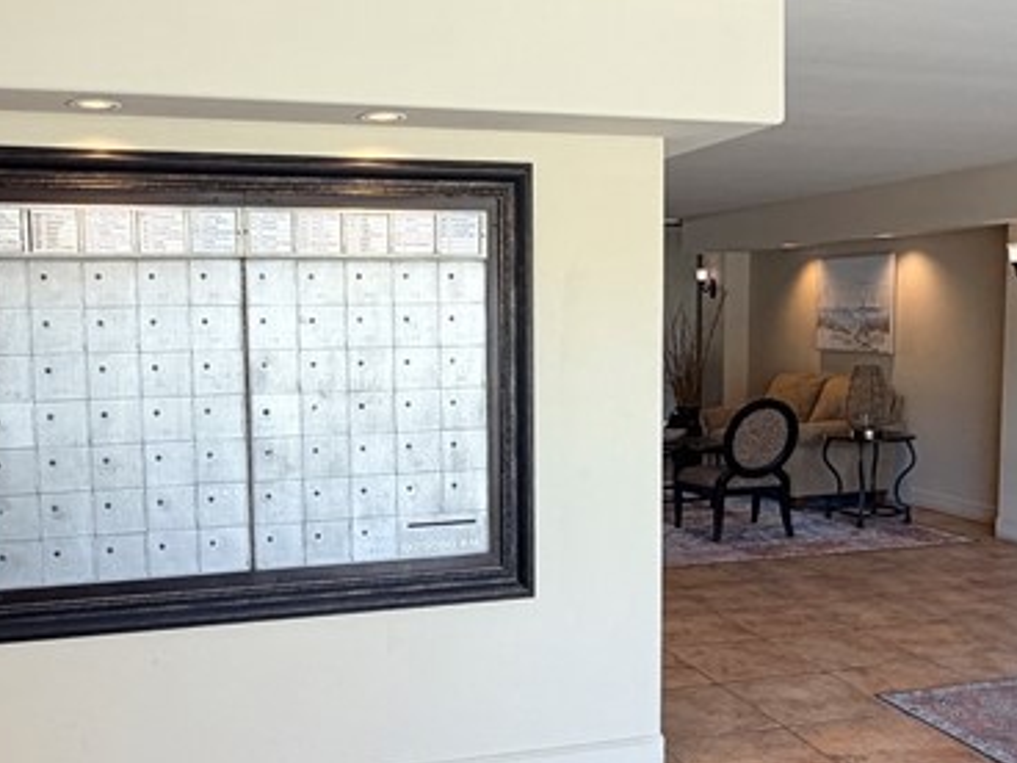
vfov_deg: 36.8
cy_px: 417
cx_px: 497
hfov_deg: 47.9
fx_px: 1146
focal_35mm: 39
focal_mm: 2.22
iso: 160
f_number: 2.2
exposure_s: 1/120
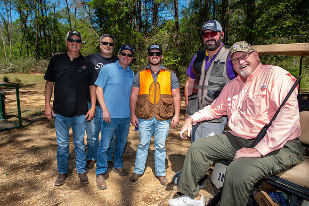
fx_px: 223
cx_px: 154
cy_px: 103
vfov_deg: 49.5
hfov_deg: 69.4
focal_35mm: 26
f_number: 5.6
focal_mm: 26
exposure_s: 1/250
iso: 50
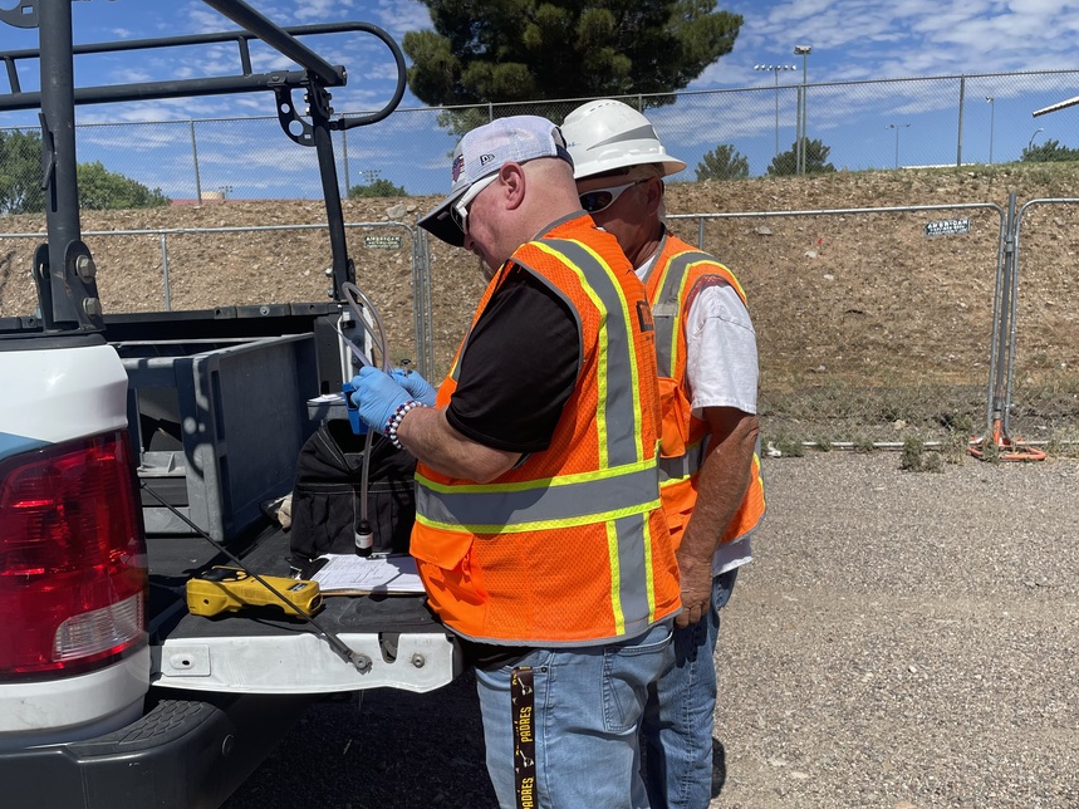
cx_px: 474
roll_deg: +2.5
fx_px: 966
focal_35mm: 31
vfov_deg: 45.3
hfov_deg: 58.2
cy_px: 460
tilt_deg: -9.9
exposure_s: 1/5556
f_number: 1.6
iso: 32
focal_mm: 4.2
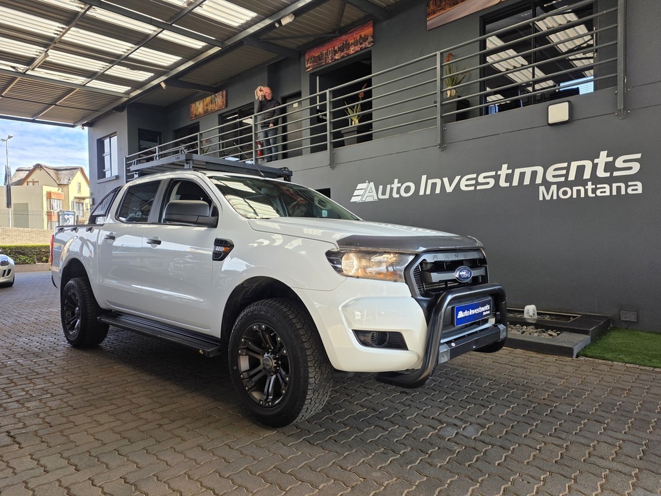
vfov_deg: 58.9
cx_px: 330
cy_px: 248
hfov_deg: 73.9
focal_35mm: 23
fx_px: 439
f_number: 1.7
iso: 50
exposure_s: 1/359
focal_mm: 6.25
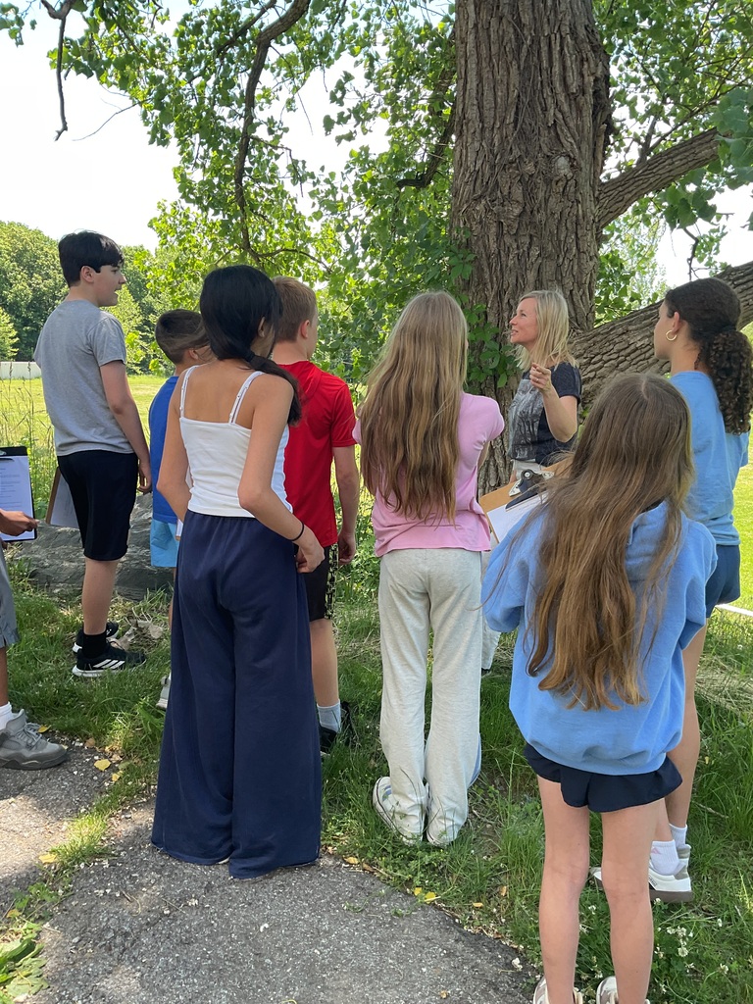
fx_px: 841
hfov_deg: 48.2
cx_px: 376
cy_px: 502
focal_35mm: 29
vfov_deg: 61.7
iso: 20
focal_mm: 3
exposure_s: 1/120
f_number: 1.8
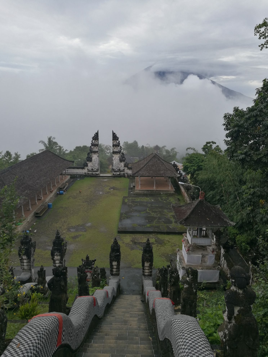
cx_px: 134
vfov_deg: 65.3
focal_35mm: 27
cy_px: 178
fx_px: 279
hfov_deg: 51.4
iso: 50
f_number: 2.2
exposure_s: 1/245
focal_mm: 4.5
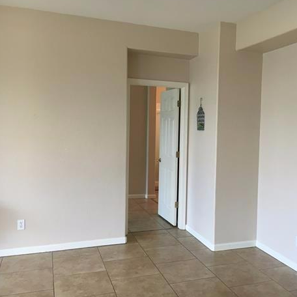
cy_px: 147
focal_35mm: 36
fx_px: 349
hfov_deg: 45.4
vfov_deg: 46.0
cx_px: 195
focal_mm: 4.15
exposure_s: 1/30
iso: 50
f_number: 2.2
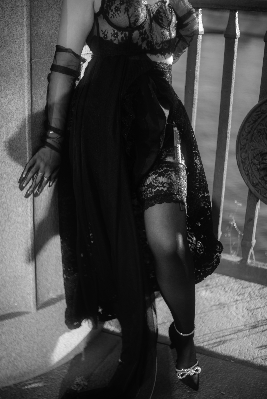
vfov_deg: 90.0
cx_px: 134
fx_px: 200
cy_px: 200
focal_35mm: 18
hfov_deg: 67.4
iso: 125
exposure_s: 1/750
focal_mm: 18
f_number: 1.8
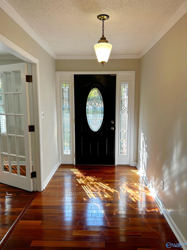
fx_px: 187
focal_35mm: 26
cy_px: 125
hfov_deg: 53.1
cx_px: 94
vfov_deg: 67.3
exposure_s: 1/120
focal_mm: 5.7
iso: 50
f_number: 1.5
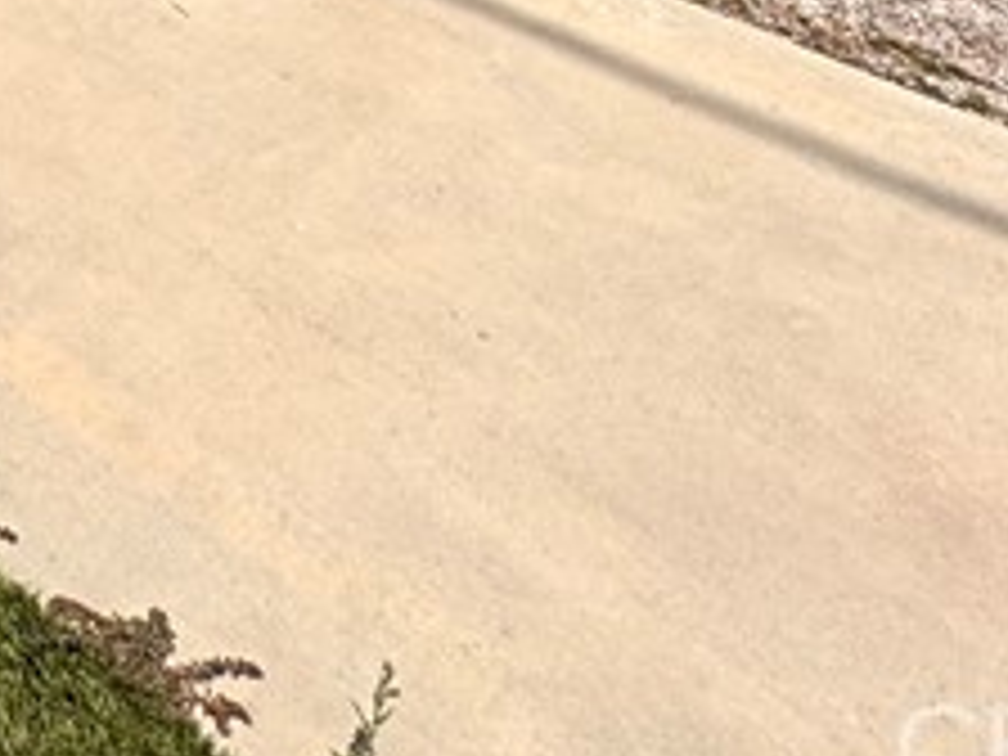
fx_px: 1864
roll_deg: -0.3
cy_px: -918
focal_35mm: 64
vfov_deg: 15.7
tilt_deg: -9.6
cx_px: -639
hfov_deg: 22.5
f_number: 2.2
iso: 50
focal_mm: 2.22
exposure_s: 1/1600
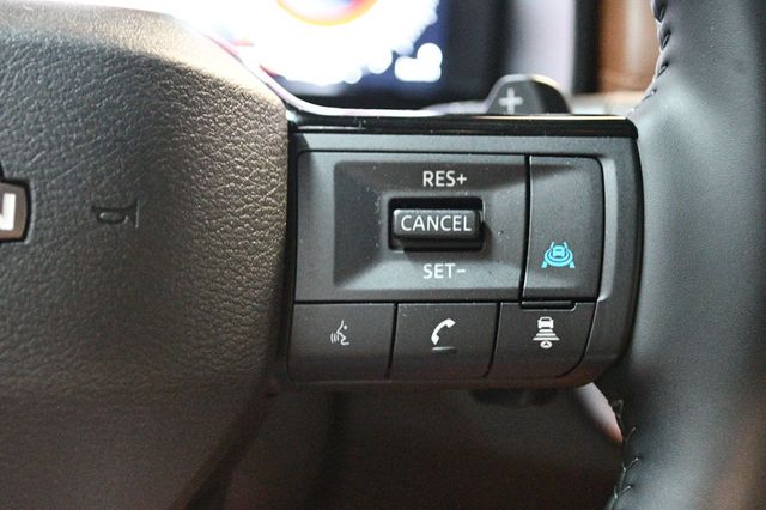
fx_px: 1212
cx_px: 383
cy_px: 255
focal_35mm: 57
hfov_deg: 35.1
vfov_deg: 23.8
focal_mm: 38
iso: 12800
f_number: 5
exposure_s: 1/25
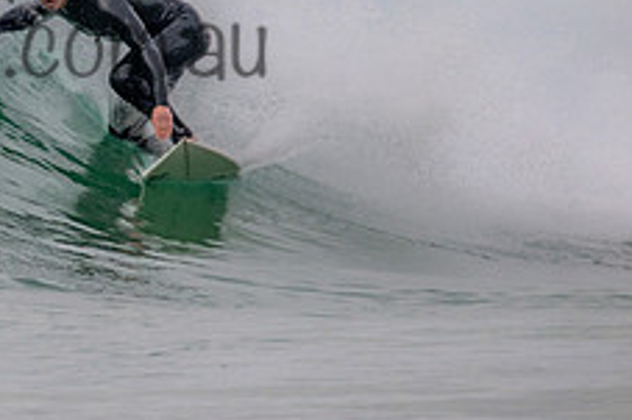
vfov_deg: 0.7
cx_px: -28
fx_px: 35874
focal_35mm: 2045
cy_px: 13
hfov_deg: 1.0
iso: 1400
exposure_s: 1/2000
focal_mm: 800
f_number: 11
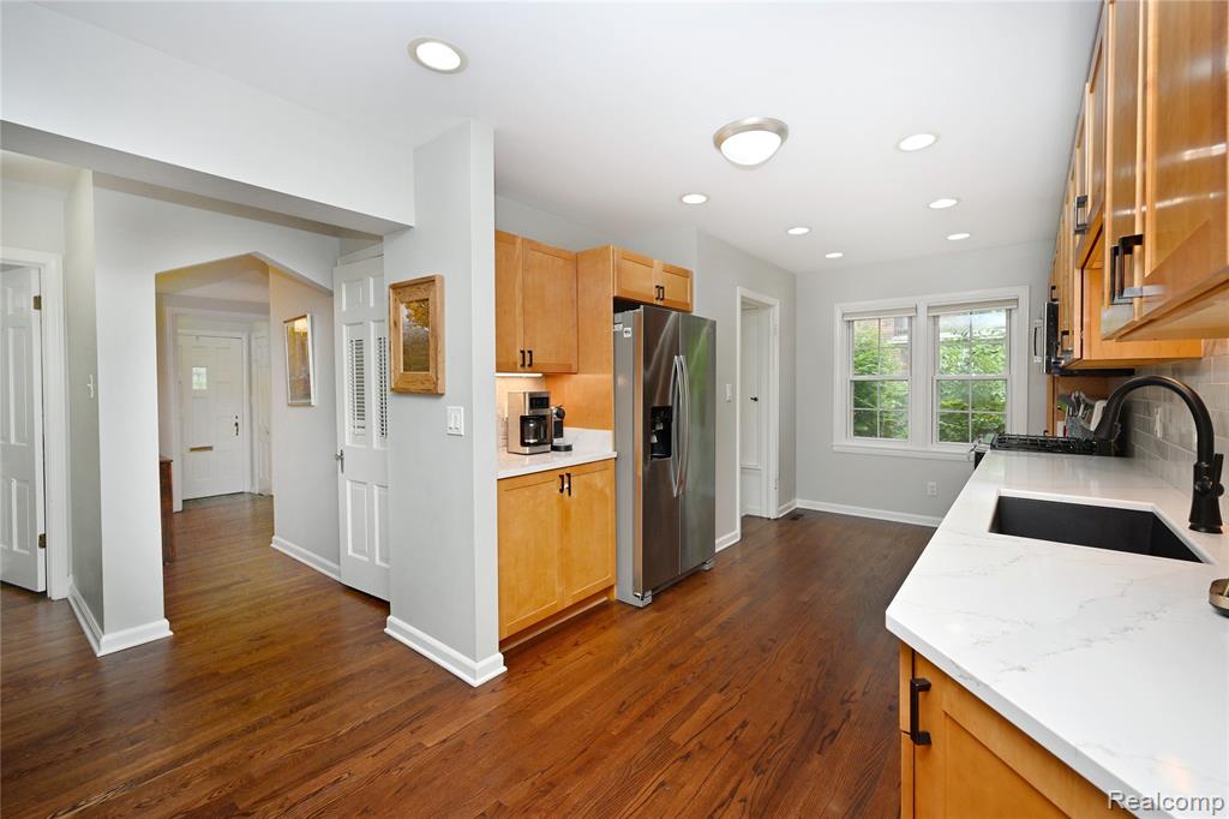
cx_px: 614
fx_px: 478
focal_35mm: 14
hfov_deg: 104.3
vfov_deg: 81.2
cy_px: 410
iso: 160
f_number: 7.1
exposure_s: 1/60
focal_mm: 14
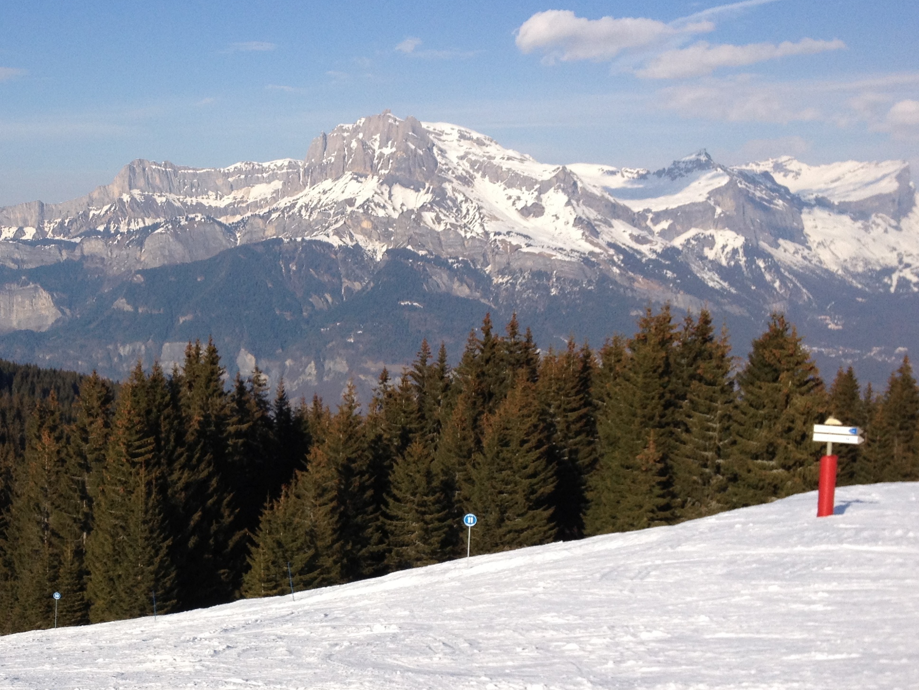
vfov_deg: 24.7
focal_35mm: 59
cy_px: 453
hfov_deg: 31.8
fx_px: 1566
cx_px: 182
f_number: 2.4
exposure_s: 1/2304
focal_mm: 4.28
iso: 64
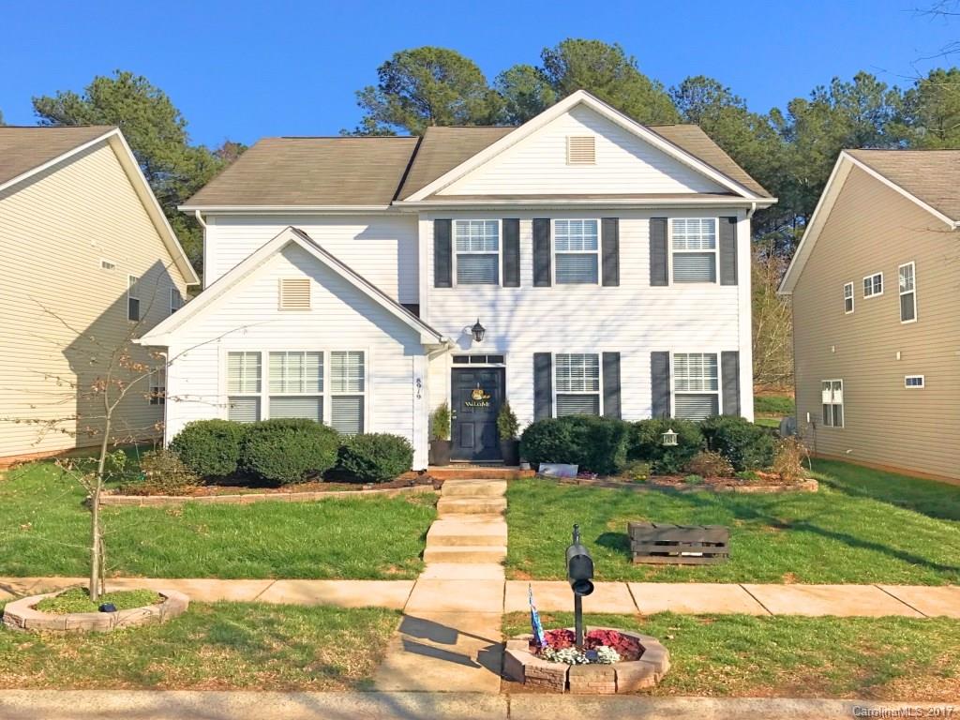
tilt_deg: +1.8
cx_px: 480
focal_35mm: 28
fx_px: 777
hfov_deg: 63.4
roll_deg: -1.3
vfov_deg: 49.7
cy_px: 360
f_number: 1.8
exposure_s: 1/3831
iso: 20
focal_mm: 3.99
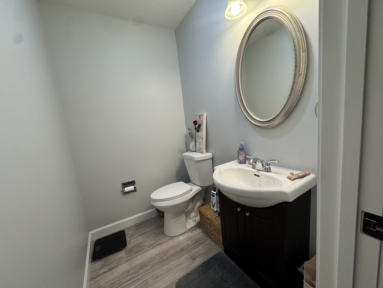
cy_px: 144
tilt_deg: -8.2
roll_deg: +5.5
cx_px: 192
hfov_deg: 102.1
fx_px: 155
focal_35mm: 14
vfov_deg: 85.7
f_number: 2.2
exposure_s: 1/120
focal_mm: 2.22
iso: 200
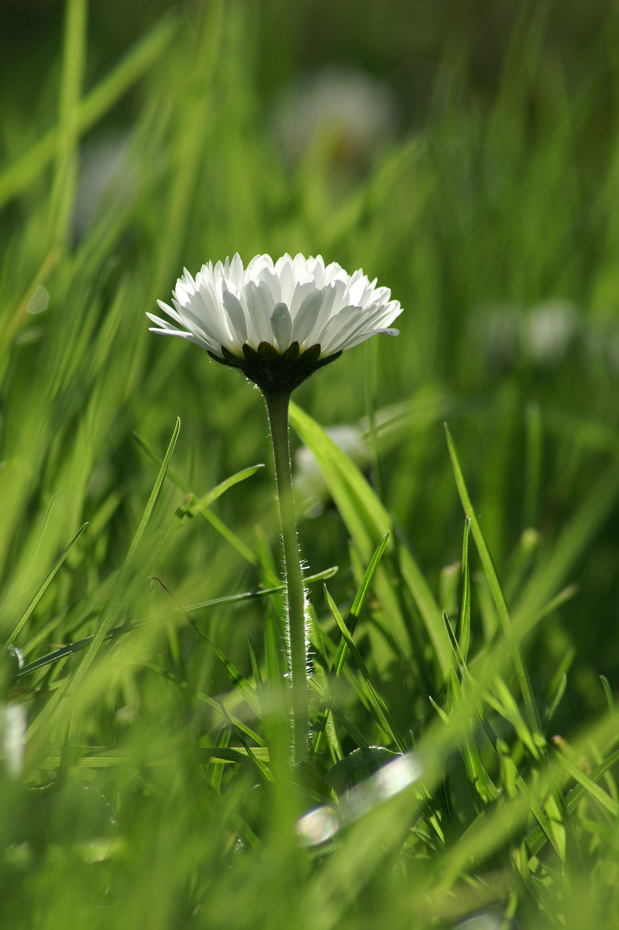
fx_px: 10852
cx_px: 310
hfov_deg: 3.3
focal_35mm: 420
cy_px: 465
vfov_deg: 4.9
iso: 100
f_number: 9.5
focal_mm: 280
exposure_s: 1/200
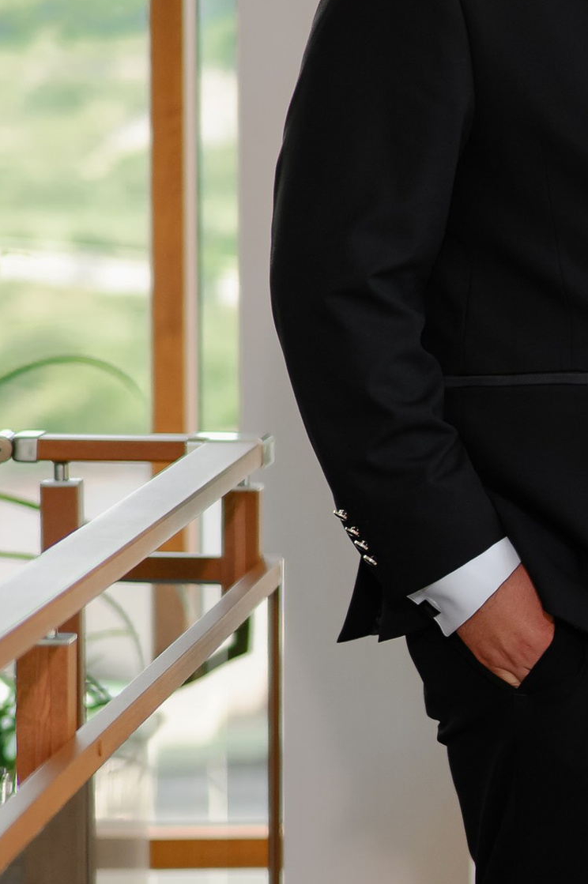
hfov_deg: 7.8
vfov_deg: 11.9
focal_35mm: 172
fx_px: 4222
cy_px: 724
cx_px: 846
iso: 250
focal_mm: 50
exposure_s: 1/800
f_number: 1.8
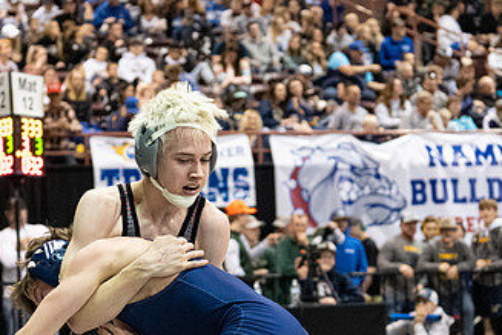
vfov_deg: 11.0
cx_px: 220
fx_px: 1729
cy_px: 273
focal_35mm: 124
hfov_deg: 16.5
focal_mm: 70
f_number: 4
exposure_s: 1/500
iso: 10000
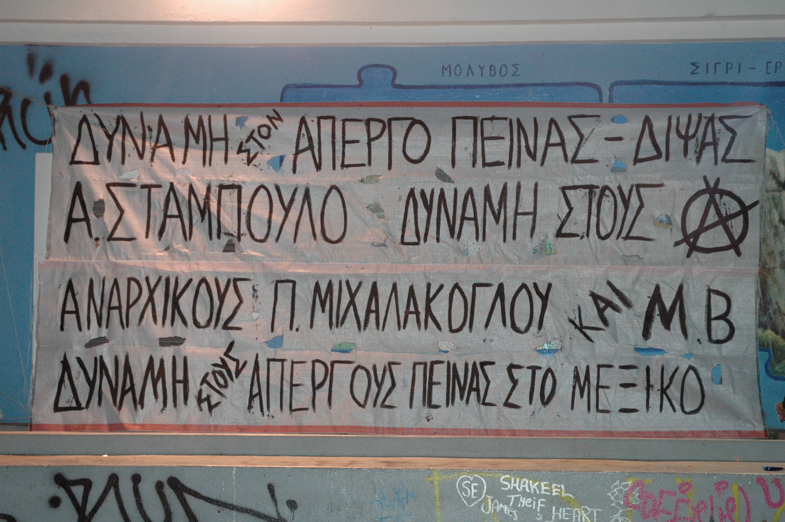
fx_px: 1503
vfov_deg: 19.7
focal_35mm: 69
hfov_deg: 29.3
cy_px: 261
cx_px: 392
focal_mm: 46
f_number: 5
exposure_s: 1/60
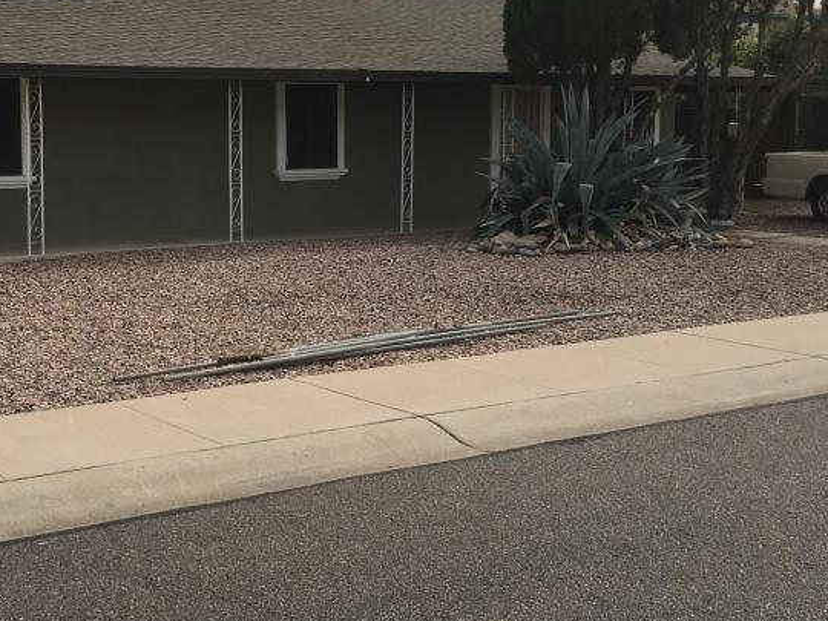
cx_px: 218
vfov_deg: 26.5
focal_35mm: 55
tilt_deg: -5.2
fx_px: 1316
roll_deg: +0.3
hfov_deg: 34.3
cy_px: 251
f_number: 2.2
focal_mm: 4.15
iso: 25
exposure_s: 1/1425
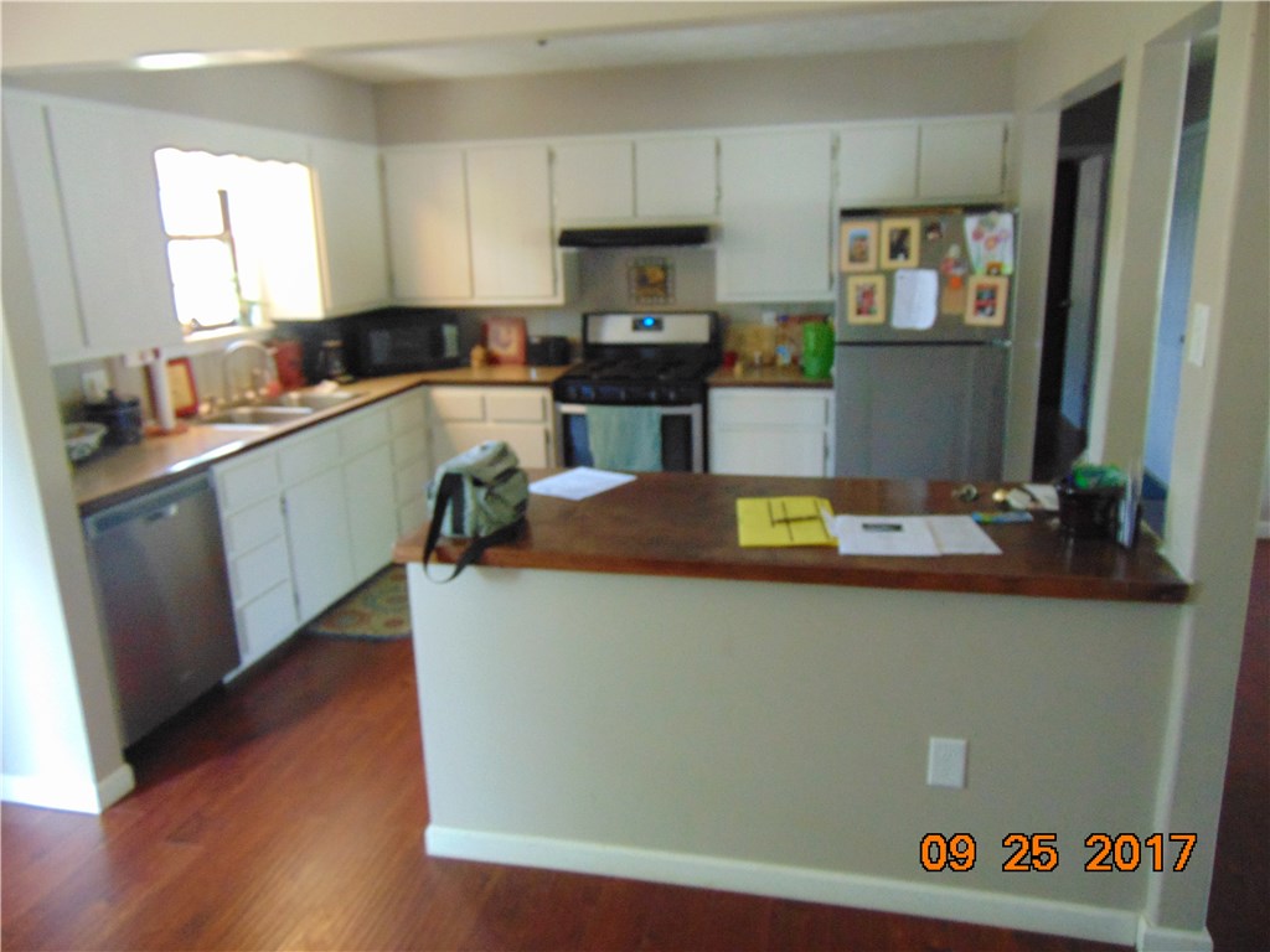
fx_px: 917
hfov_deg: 69.4
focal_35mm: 25
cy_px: 476
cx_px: 635
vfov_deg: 54.9
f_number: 3
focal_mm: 4.5
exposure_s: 1/25
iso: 400
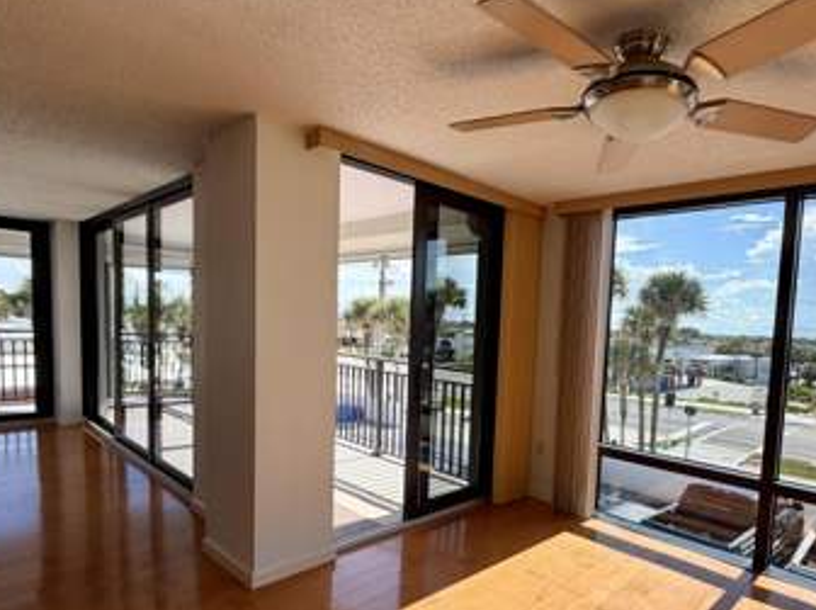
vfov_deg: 65.2
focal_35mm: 20
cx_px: 512
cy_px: 366
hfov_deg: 80.2
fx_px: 471
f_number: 2.2
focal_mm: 2.22
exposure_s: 1/535
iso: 40
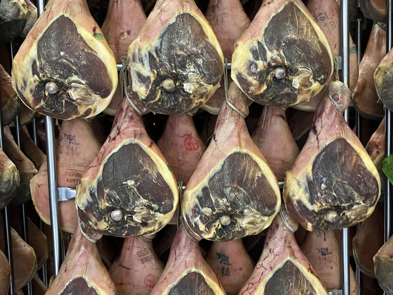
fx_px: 295
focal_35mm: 26
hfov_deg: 67.3
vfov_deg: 53.1
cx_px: 196
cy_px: 148
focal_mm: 5.1
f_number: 1.6
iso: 640
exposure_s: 1/33
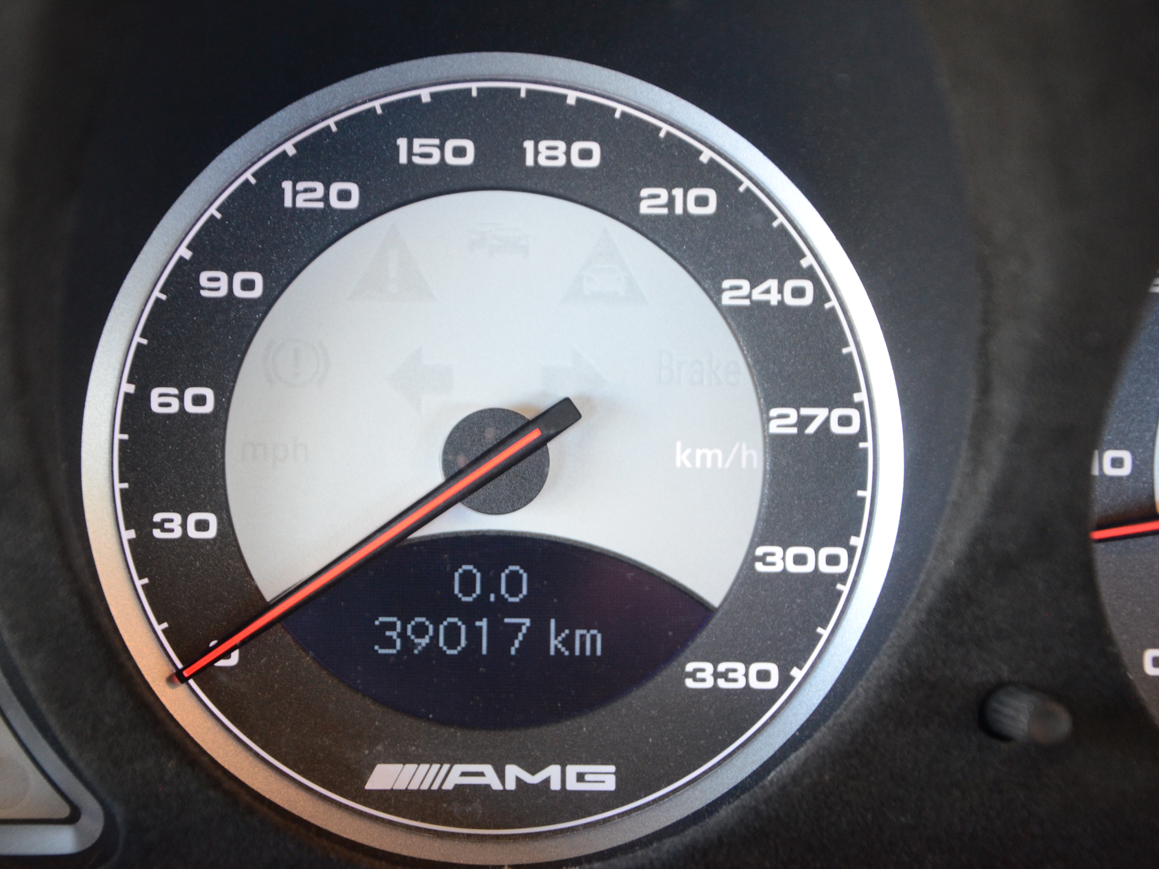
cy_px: 433
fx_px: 3181
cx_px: 531
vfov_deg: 15.6
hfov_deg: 20.6
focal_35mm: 95
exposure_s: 1/15
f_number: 5
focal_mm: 58
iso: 1600
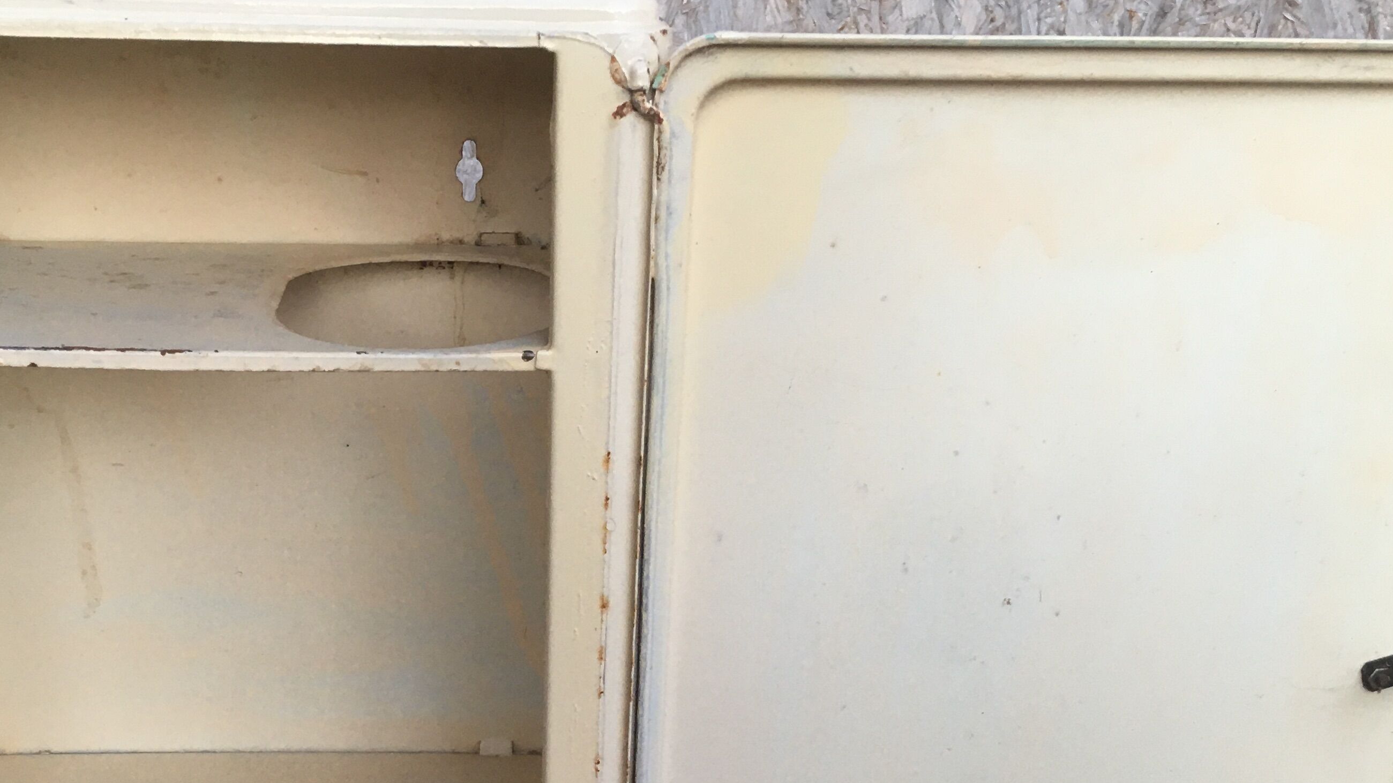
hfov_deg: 41.9
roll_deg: -1.3
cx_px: 540
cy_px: 646
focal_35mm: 49
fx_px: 1810
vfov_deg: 24.0
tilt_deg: -21.8
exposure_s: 1/33
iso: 50
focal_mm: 4.15
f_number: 2.2
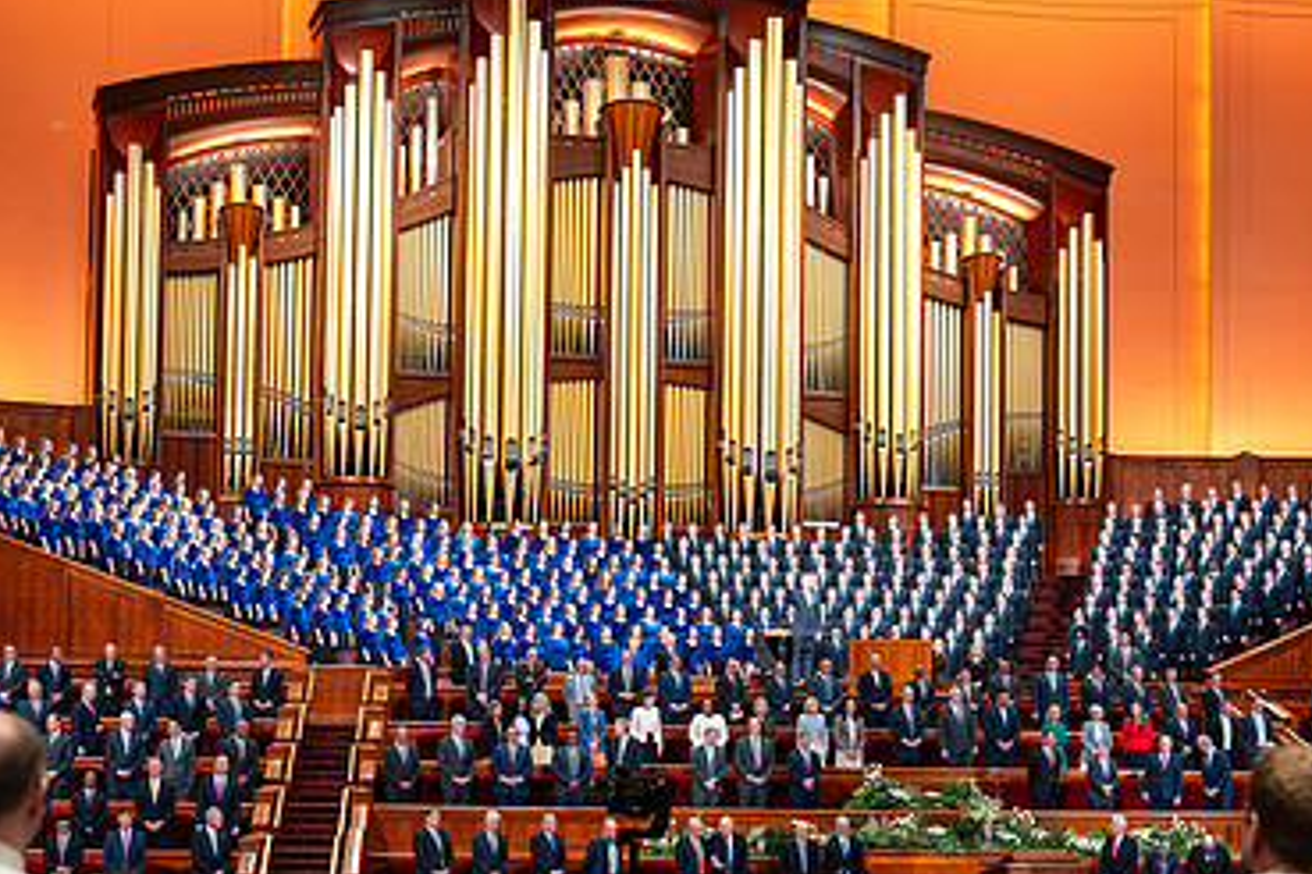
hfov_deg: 28.8
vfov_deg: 19.4
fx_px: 2551
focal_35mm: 70
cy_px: 585
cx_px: 658
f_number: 2.8
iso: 1600
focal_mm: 43
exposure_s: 1/160
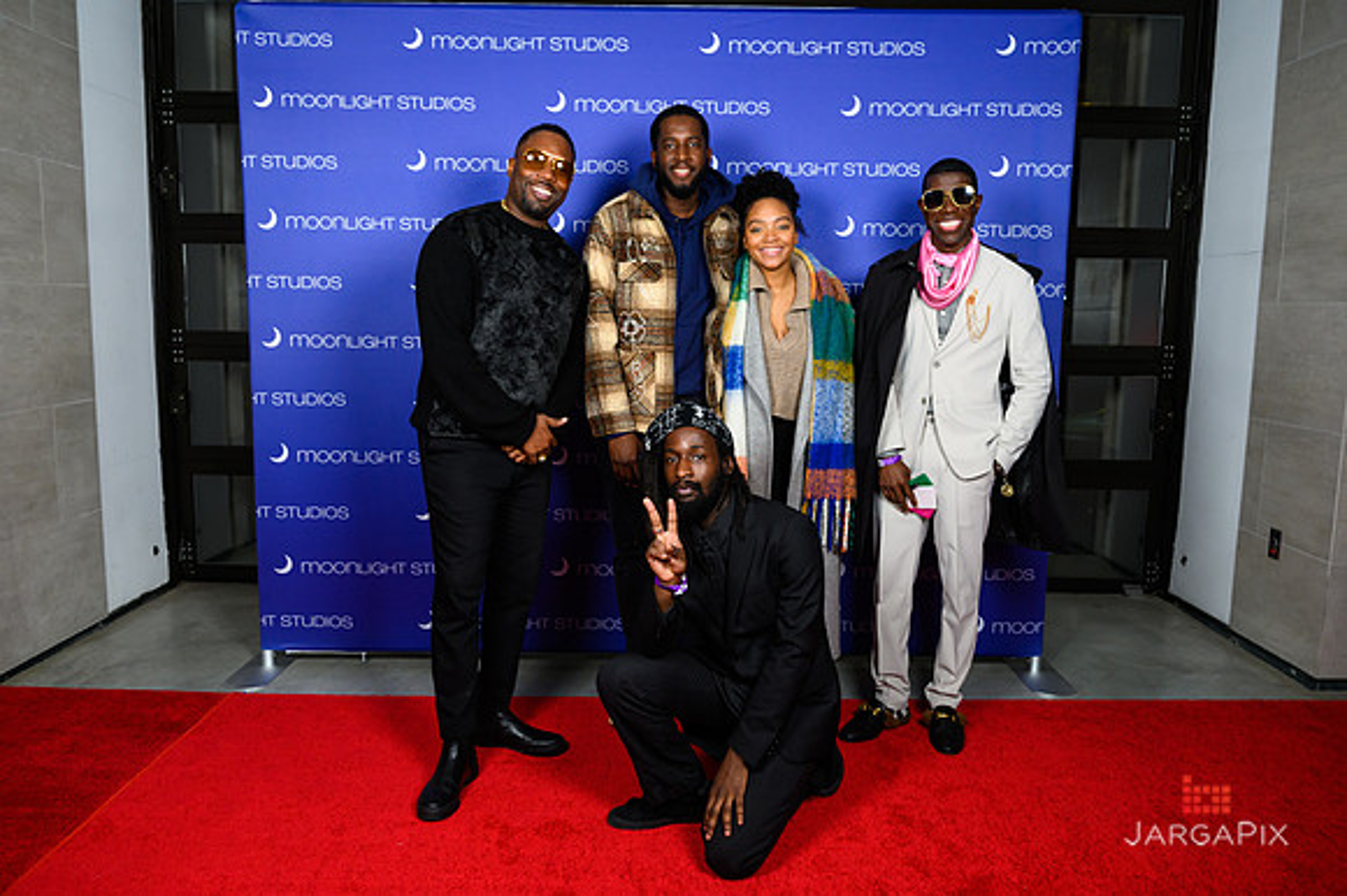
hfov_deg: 67.4
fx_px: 1010
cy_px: 448
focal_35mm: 27
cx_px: 674
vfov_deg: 47.9
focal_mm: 27
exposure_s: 1/200
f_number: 5.6
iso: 1600
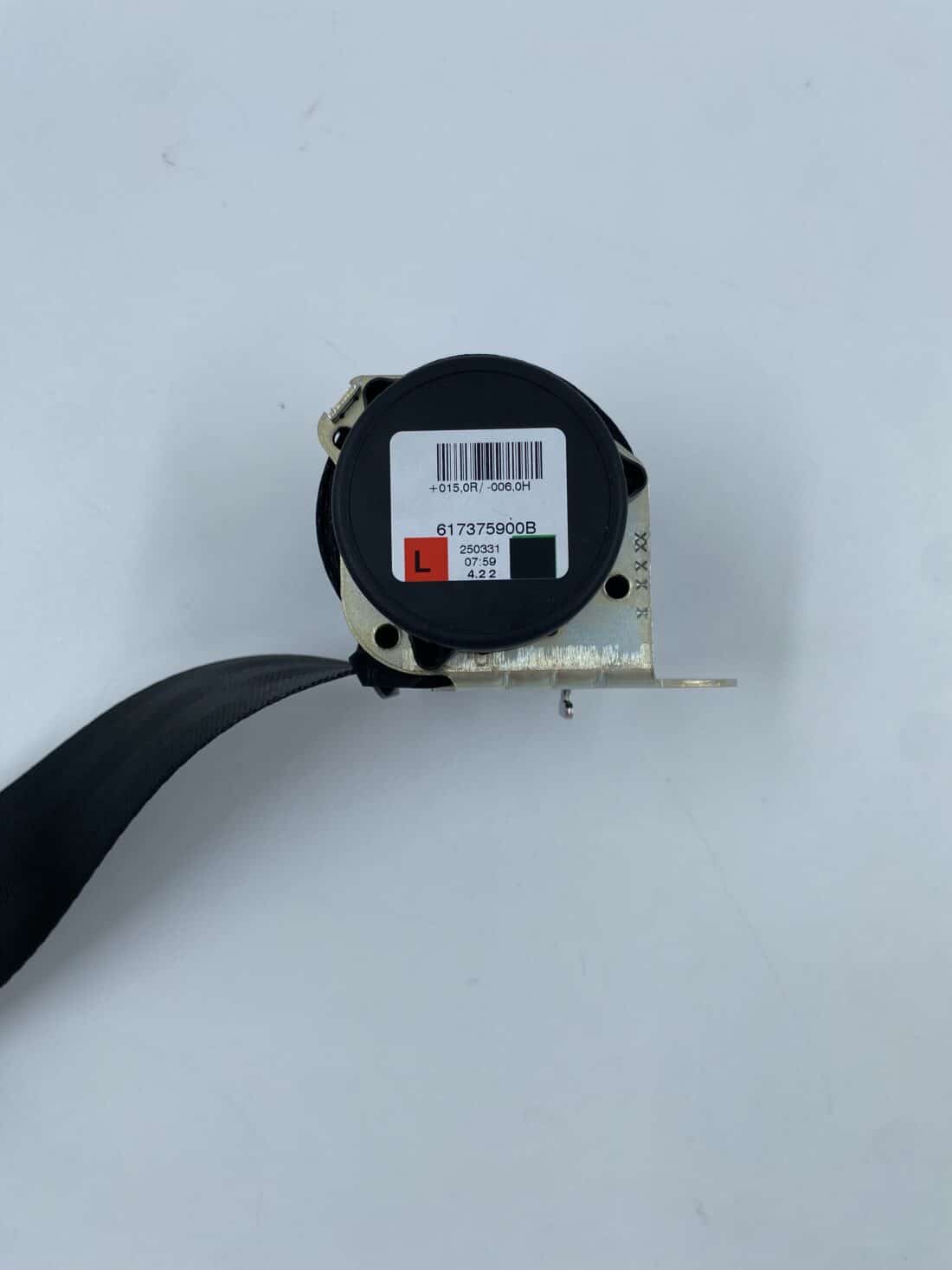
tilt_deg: -85.8
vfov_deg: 67.3
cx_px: 476
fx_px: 954
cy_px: 635
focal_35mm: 26
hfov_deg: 53.1
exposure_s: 1/890
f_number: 1.8
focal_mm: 4.25
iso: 32
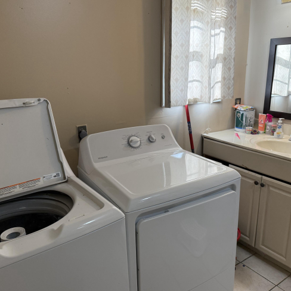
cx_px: 159
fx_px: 276
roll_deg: -0.5
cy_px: 147
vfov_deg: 55.6
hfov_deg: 55.5
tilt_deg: -14.1
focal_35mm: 29
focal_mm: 6.76
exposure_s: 1/131
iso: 200
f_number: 1.78
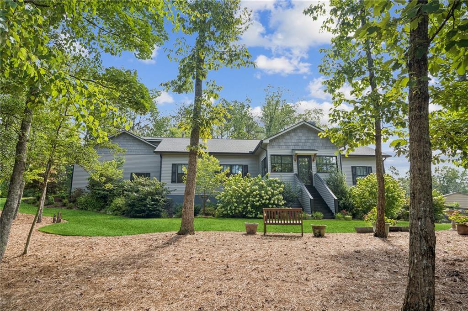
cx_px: 234
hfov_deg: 76.1
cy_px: 156
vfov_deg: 55.0
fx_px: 299
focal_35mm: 23
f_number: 5.6
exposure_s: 1/125
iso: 100
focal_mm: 23
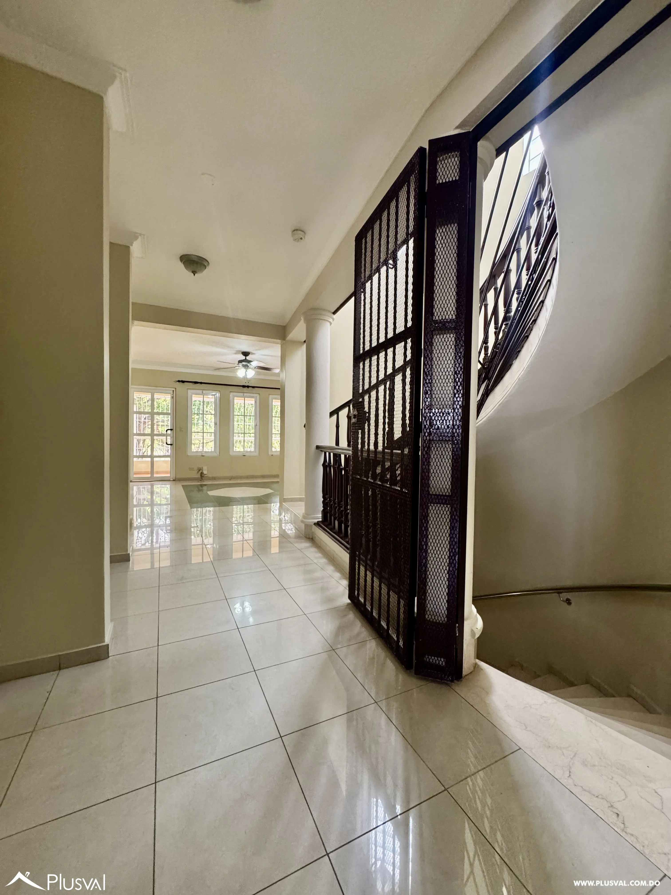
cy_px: 448
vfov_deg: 102.1
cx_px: 336
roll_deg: +0.0
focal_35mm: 14
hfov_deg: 85.7
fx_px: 362
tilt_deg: -1.3
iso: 400
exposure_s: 1/60
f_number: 2.2
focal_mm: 2.22
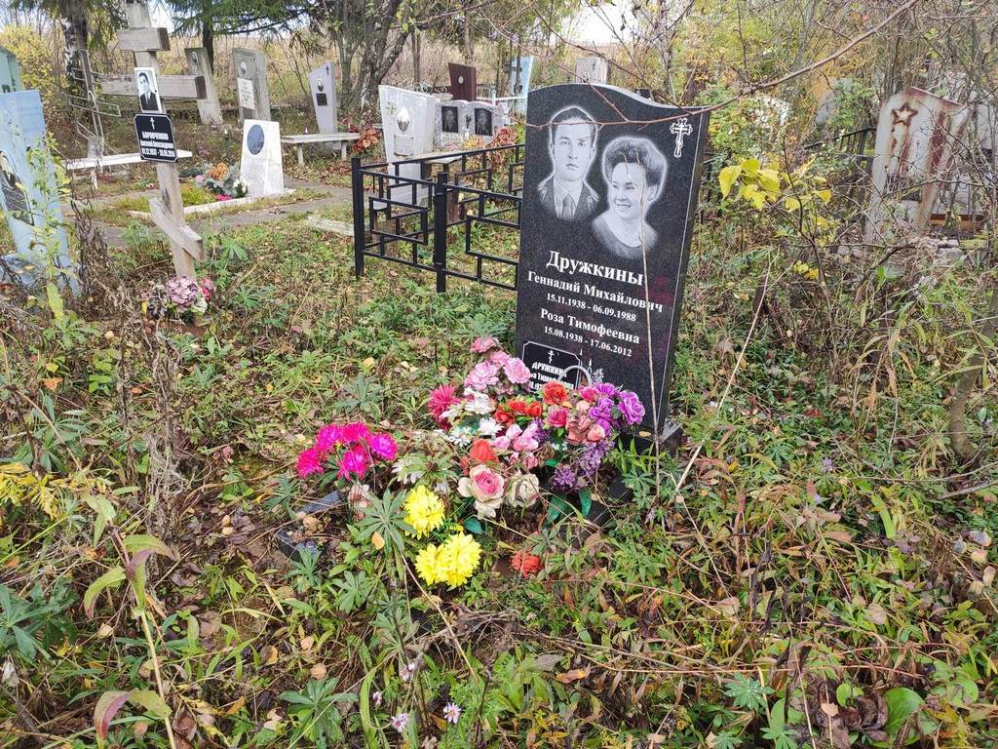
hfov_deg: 67.3
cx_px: 499
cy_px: 374
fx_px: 750
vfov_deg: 53.1
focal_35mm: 26
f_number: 1.75
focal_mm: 4.77
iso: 112
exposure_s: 1/204
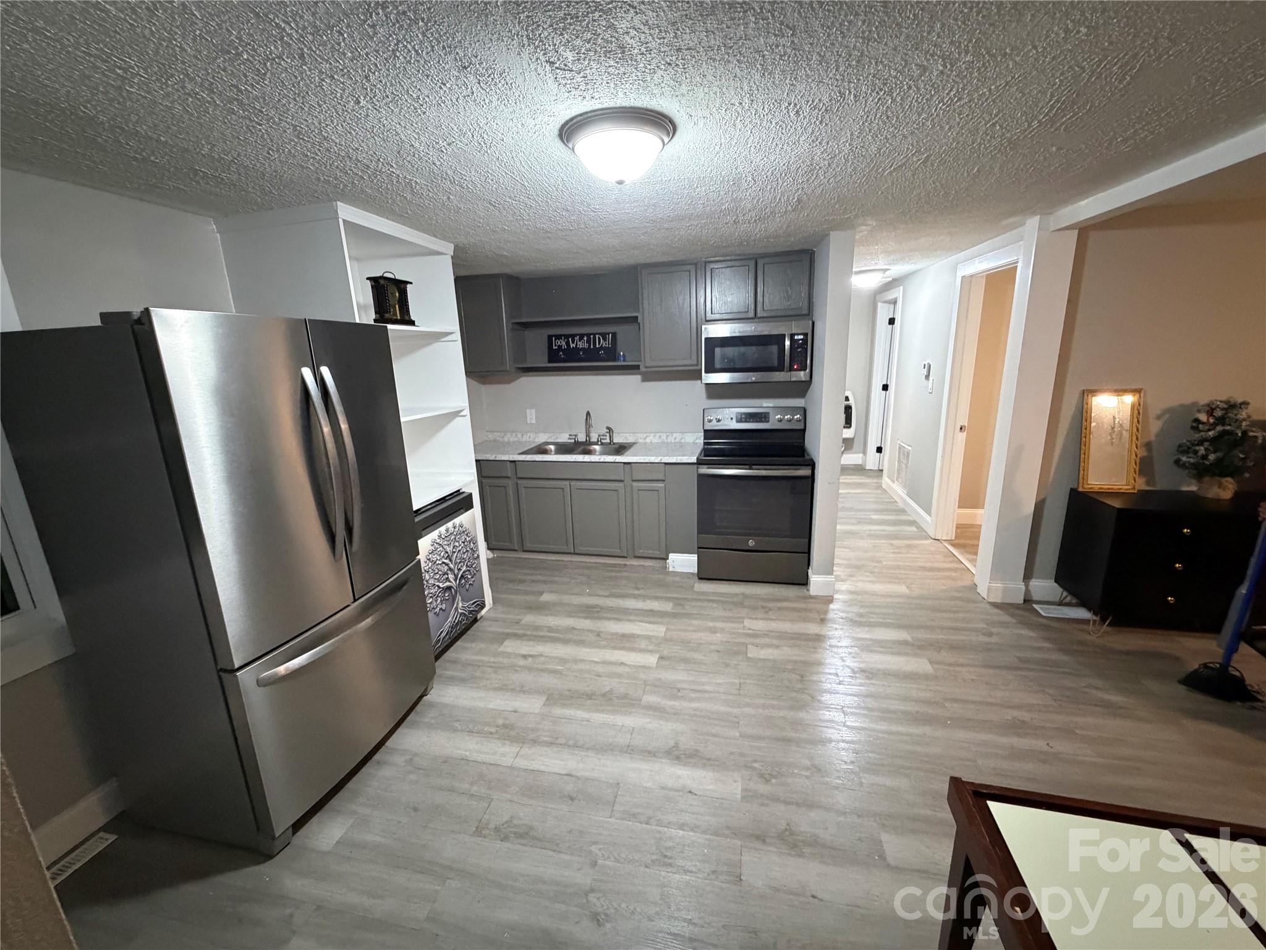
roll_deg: +1.4
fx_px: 512
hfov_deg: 102.1
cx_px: 633
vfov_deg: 85.7
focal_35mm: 14
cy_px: 475
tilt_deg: -13.0
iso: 1000
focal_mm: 2.22
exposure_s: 1/40
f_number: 2.2
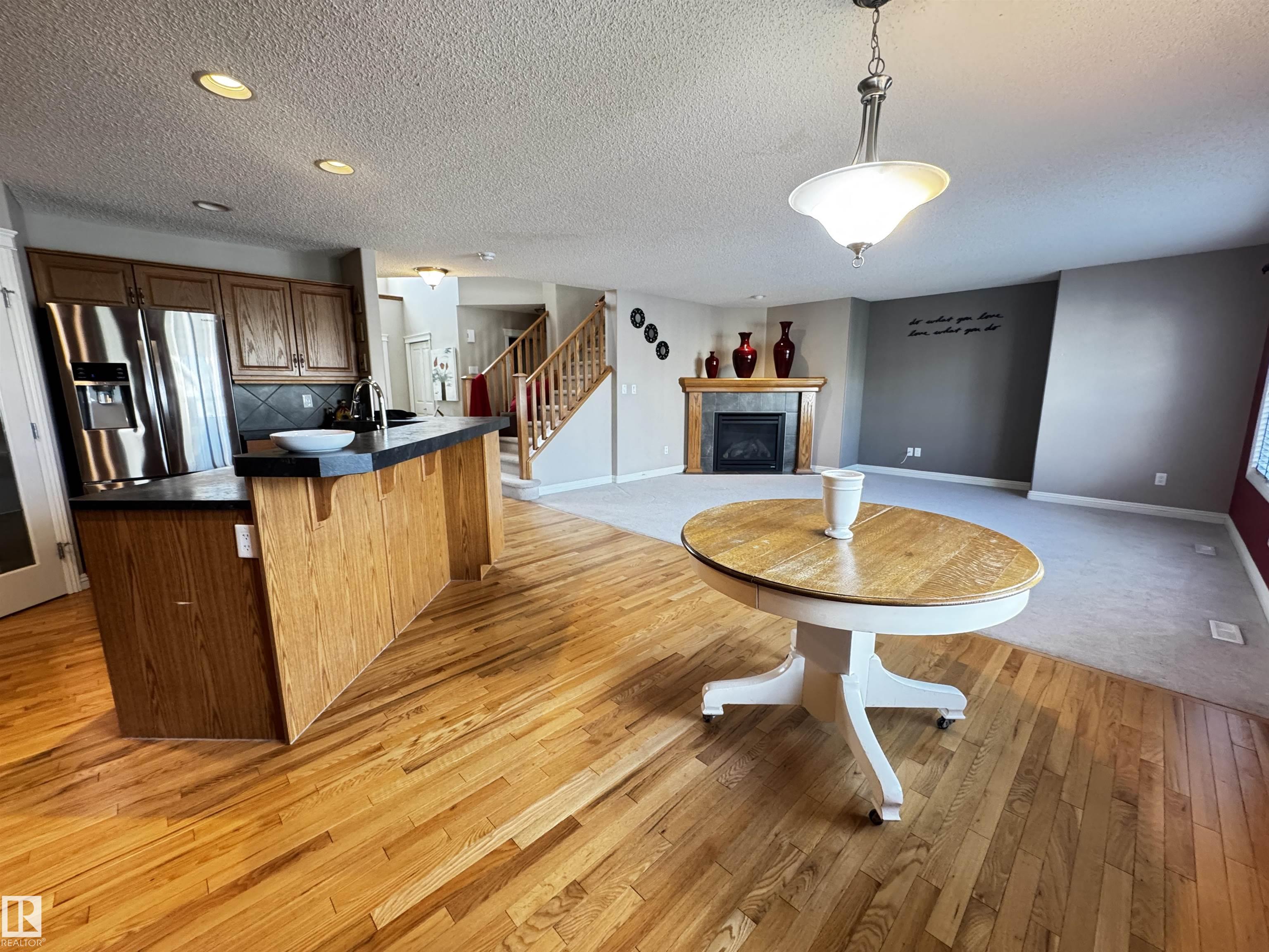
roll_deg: +0.6
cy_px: 476
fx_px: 513
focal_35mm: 14
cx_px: 634
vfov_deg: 85.7
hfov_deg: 102.1
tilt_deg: -10.2
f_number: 2.2
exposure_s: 1/60
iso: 320
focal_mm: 2.22
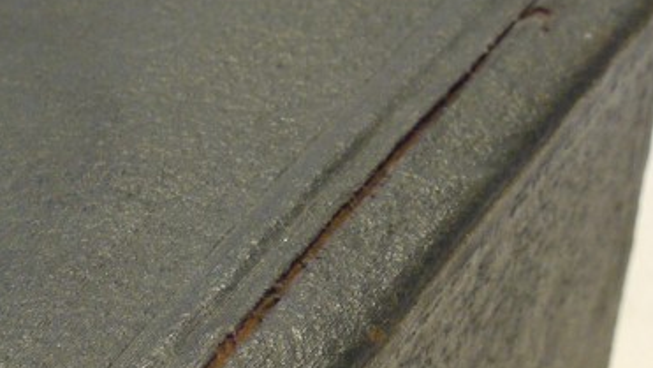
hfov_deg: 12.0
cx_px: -130
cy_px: 379
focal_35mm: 176
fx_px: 3049
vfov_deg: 6.9
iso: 800
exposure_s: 1/20
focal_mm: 25
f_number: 8
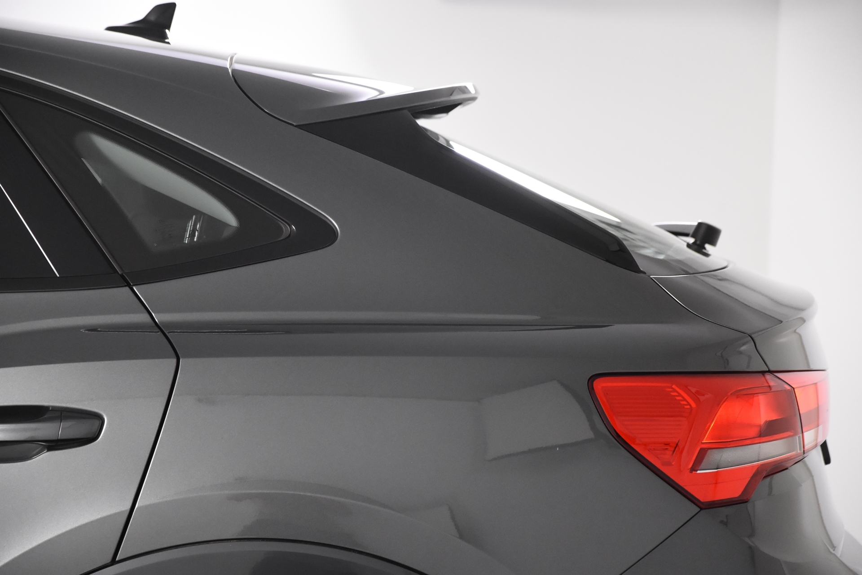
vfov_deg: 13.0
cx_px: 431
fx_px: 2514
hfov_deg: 19.5
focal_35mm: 105
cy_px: 288
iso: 3200
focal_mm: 70
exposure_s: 1/125
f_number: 4
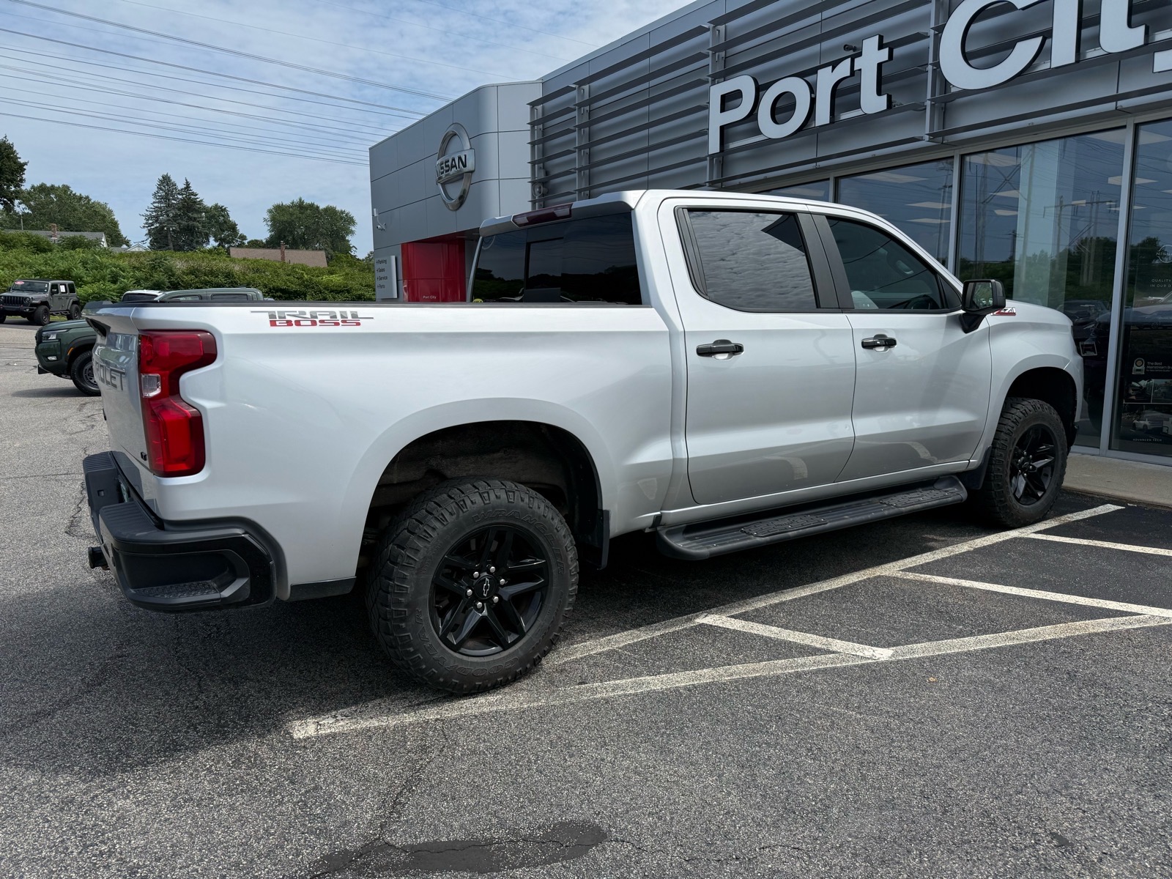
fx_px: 813
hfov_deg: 71.6
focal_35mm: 24
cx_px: 586
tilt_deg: -5.4
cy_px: 440
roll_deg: -0.3
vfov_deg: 56.8
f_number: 1.78
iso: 80
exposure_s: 1/6173
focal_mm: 6.76
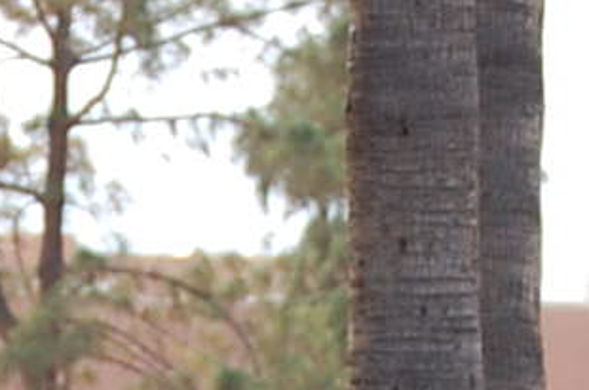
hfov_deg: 3.1
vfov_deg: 2.1
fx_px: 10705
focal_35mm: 656
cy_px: 1284
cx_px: -420
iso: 400
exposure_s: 1/500
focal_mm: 60
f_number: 5.6
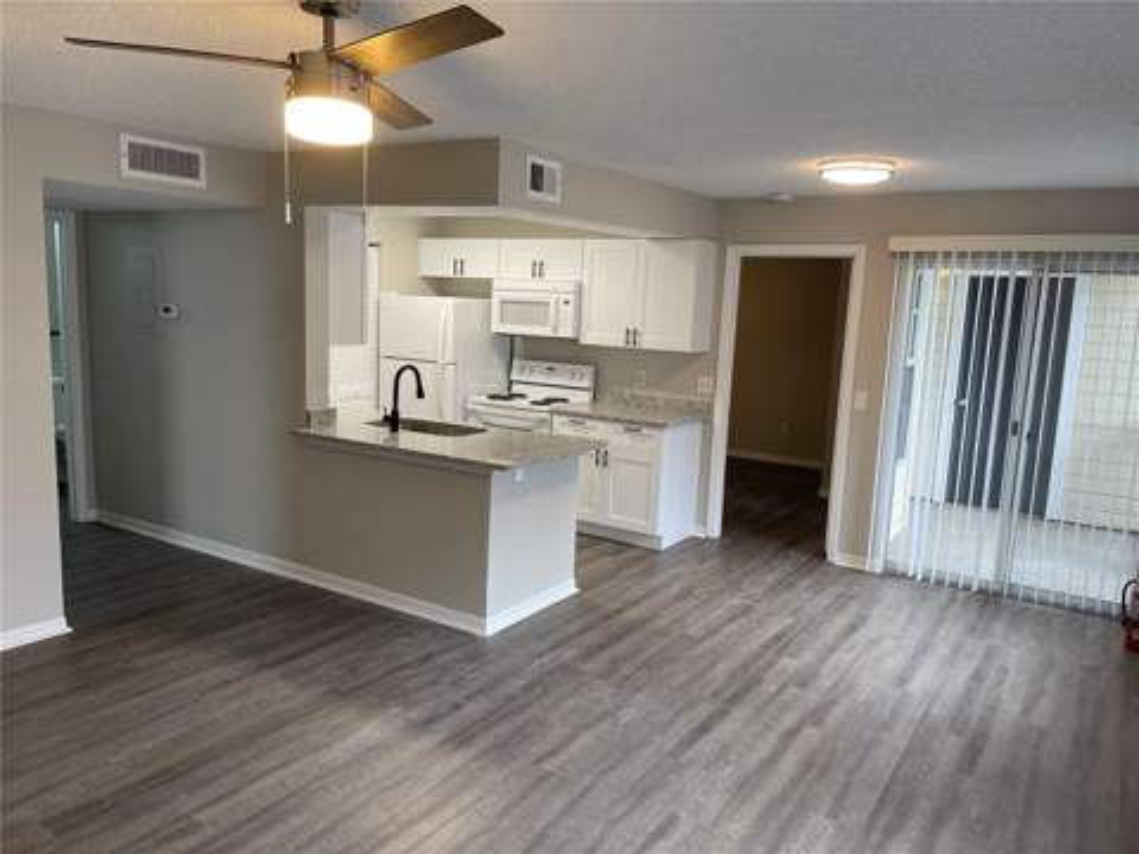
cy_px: 427
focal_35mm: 26
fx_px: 856
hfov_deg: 67.3
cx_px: 570
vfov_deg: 53.1
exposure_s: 1/120
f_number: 1.6
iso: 100
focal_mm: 5.1
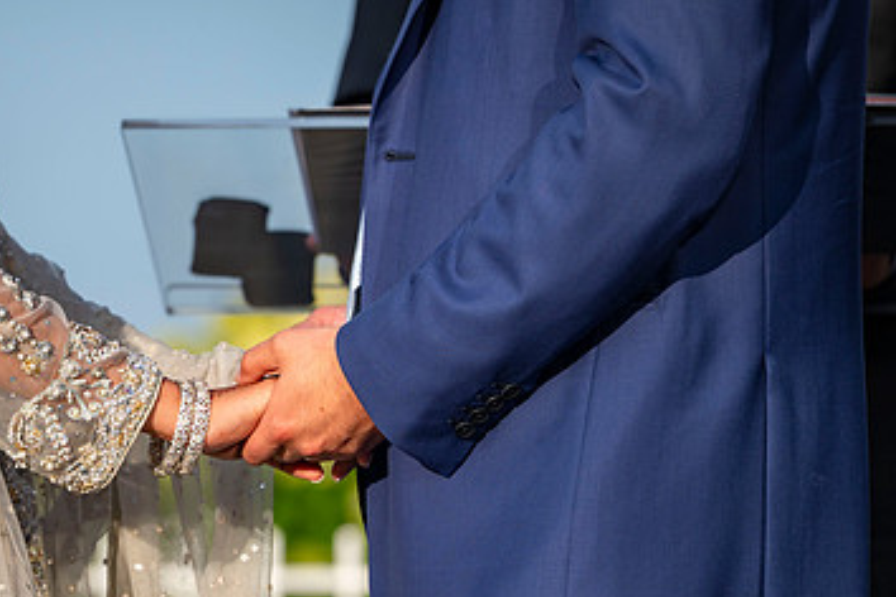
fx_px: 8760
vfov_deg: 3.9
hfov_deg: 5.8
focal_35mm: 352
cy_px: 424
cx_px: 169
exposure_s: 1/1600
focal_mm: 200
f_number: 4.5
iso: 160
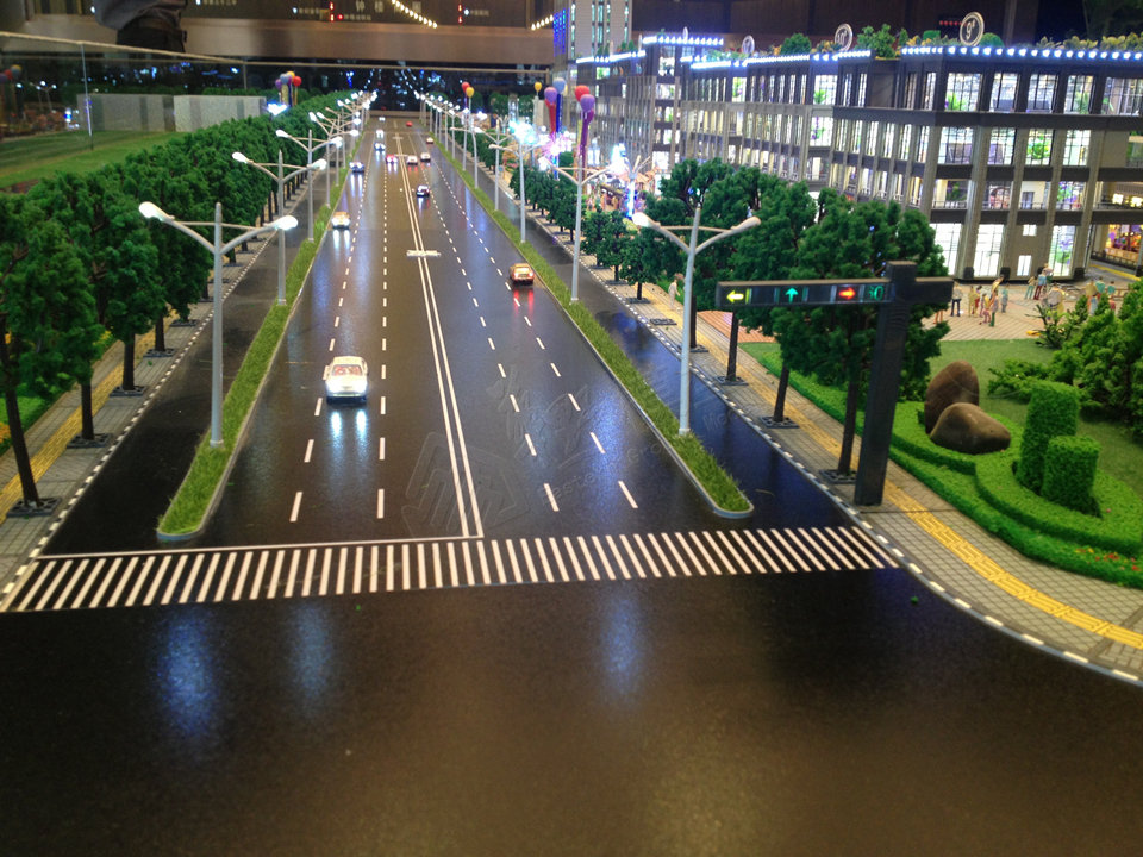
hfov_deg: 52.6
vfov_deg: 40.7
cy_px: 428
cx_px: 572
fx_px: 1156
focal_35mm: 35
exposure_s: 1/20
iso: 80
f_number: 2.4
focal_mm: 4.28
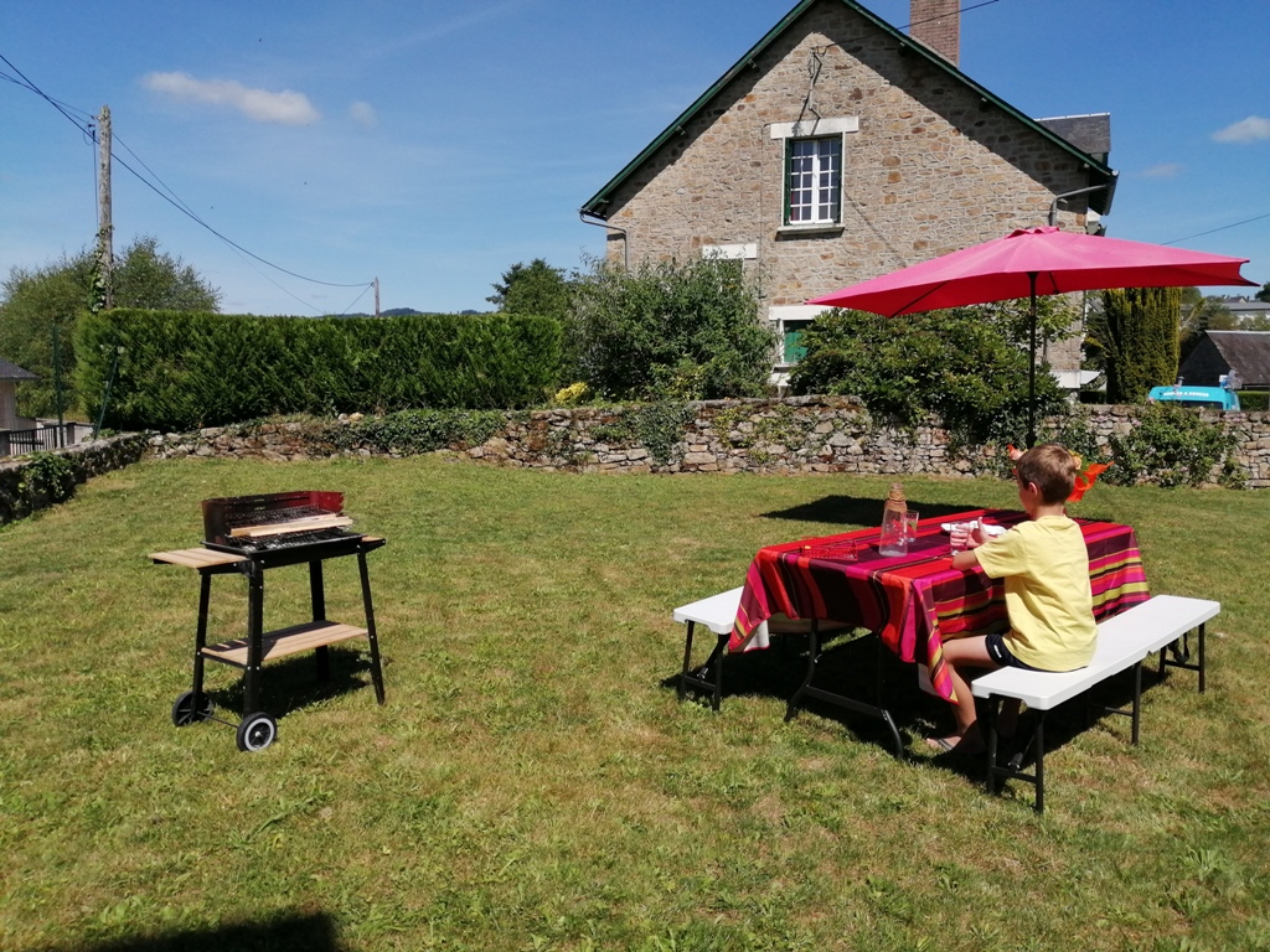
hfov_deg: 67.3
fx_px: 954
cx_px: 635
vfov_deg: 53.1
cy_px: 476
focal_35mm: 26
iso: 50
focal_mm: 3.62
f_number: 1.8
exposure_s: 1/2469
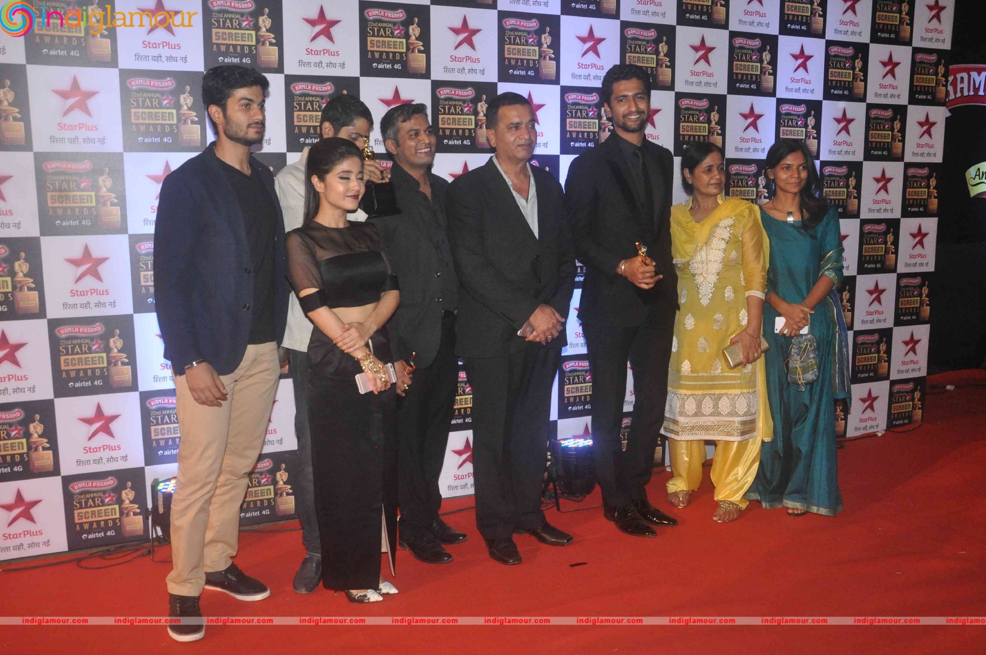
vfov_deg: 40.4
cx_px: 491
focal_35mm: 33
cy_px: 328
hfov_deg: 58.0
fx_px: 890
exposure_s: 1/250
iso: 1600
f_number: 10
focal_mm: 21
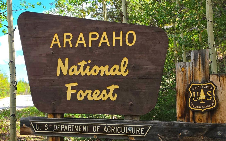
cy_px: 91
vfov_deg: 35.1
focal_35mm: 36
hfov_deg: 54.0
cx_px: 116
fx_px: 222
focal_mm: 6.5
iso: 10
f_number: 1.4
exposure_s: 1/204
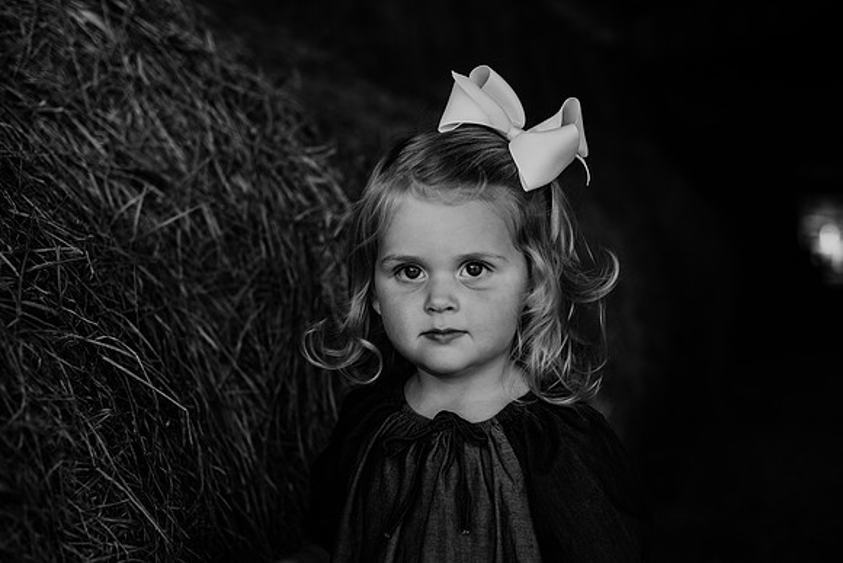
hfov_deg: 39.6
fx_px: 1171
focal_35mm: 50
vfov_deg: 27.0
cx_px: 422
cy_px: 282
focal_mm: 50
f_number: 2.8
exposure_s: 1/800
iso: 200
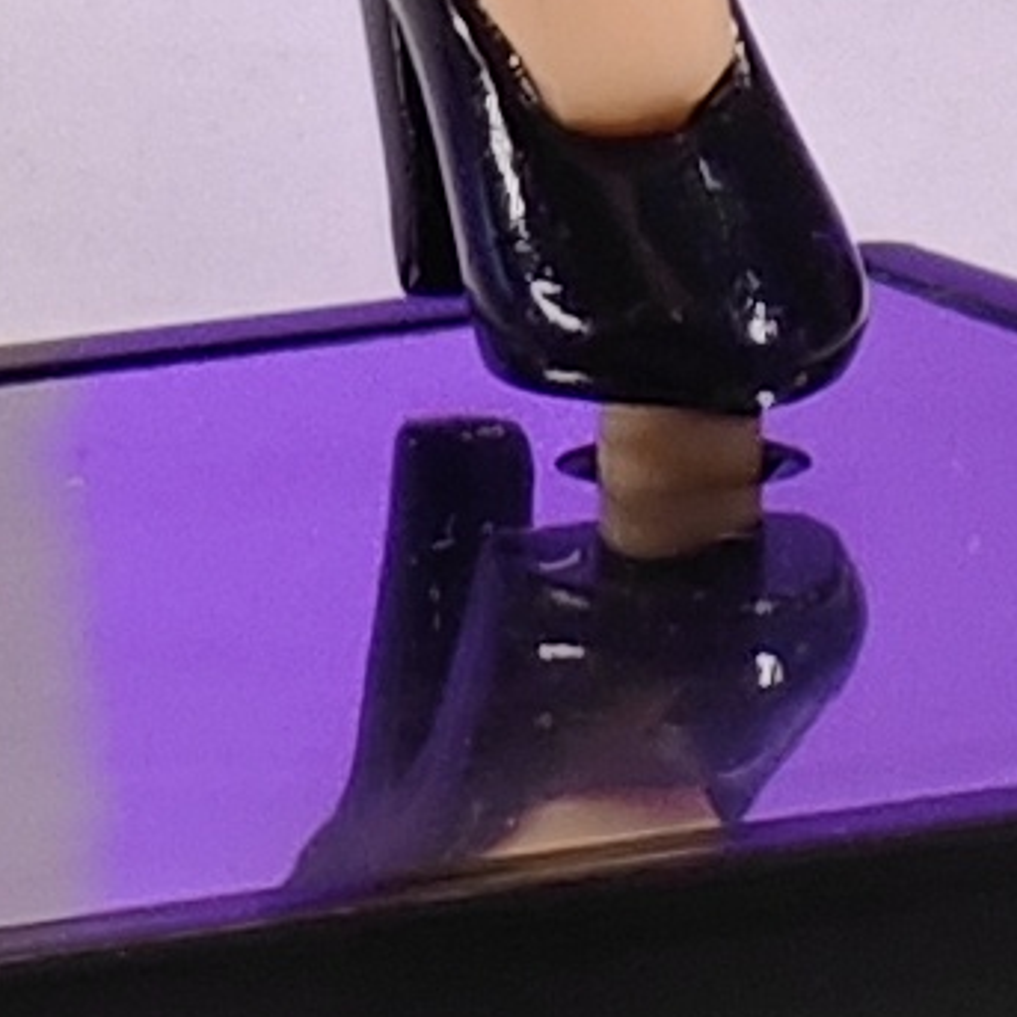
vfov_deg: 2.5
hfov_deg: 2.6
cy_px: -3116
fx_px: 22370
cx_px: 460
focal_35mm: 673
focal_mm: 7.48
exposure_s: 1/20.1
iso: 400
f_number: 2.4
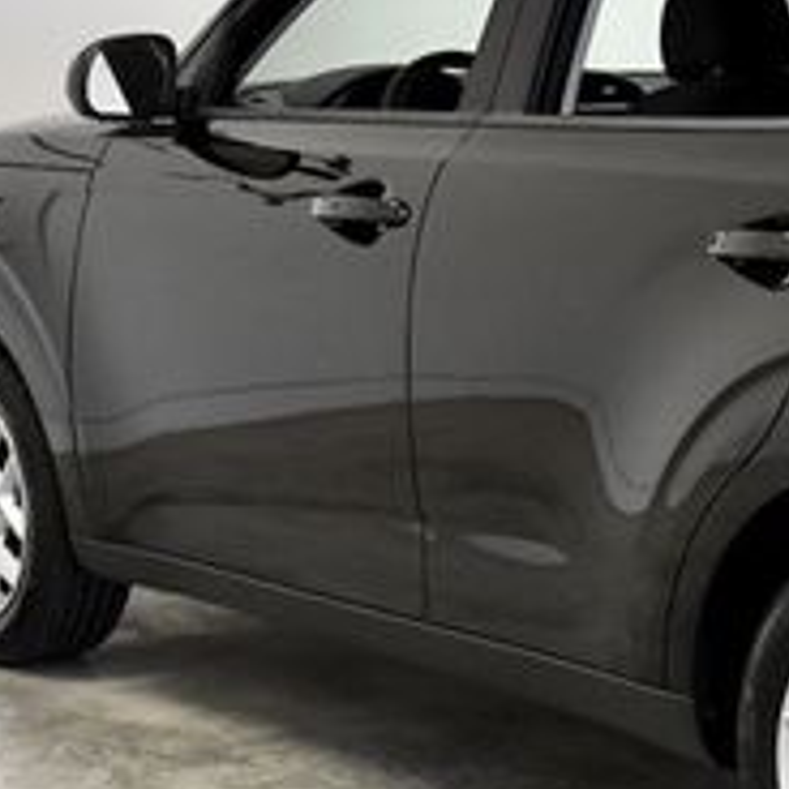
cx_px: 1003
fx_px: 2966
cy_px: 289
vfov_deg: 15.1
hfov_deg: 14.6
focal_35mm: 115
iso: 2500
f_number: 4.5
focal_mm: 26
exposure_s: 1/1000
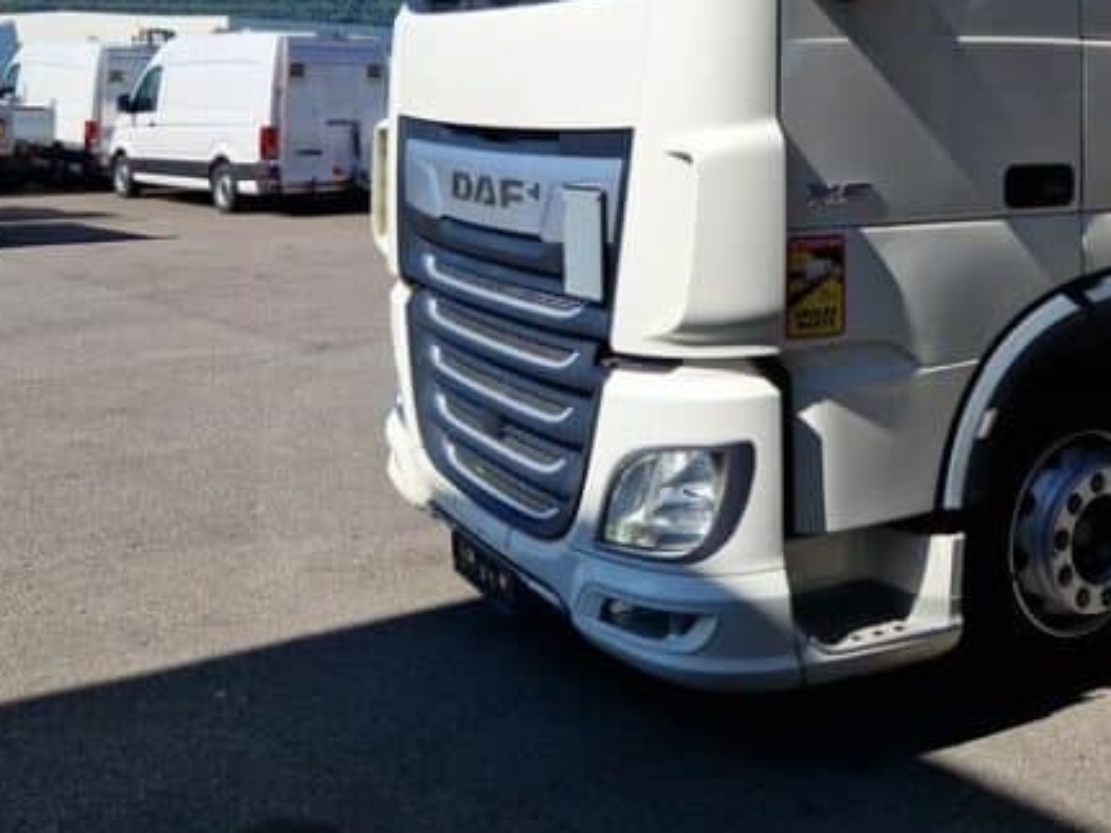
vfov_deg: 33.6
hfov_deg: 44.3
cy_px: 119
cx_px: 827
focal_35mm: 41
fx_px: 1316
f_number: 1.8
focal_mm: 5.4
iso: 50
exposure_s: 1/16949
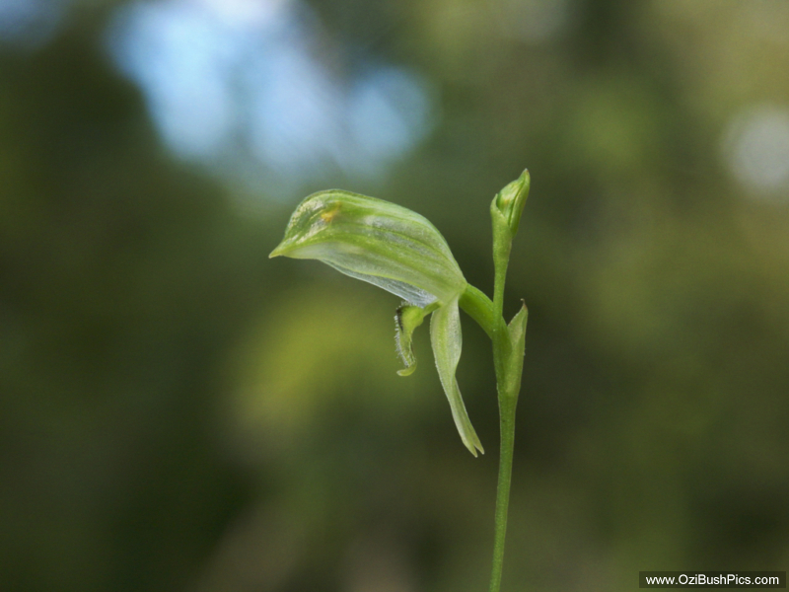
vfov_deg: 7.6
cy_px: 296
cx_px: 394
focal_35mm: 196
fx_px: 4467
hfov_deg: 10.1
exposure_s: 1/180
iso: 100
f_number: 8
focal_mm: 49.66
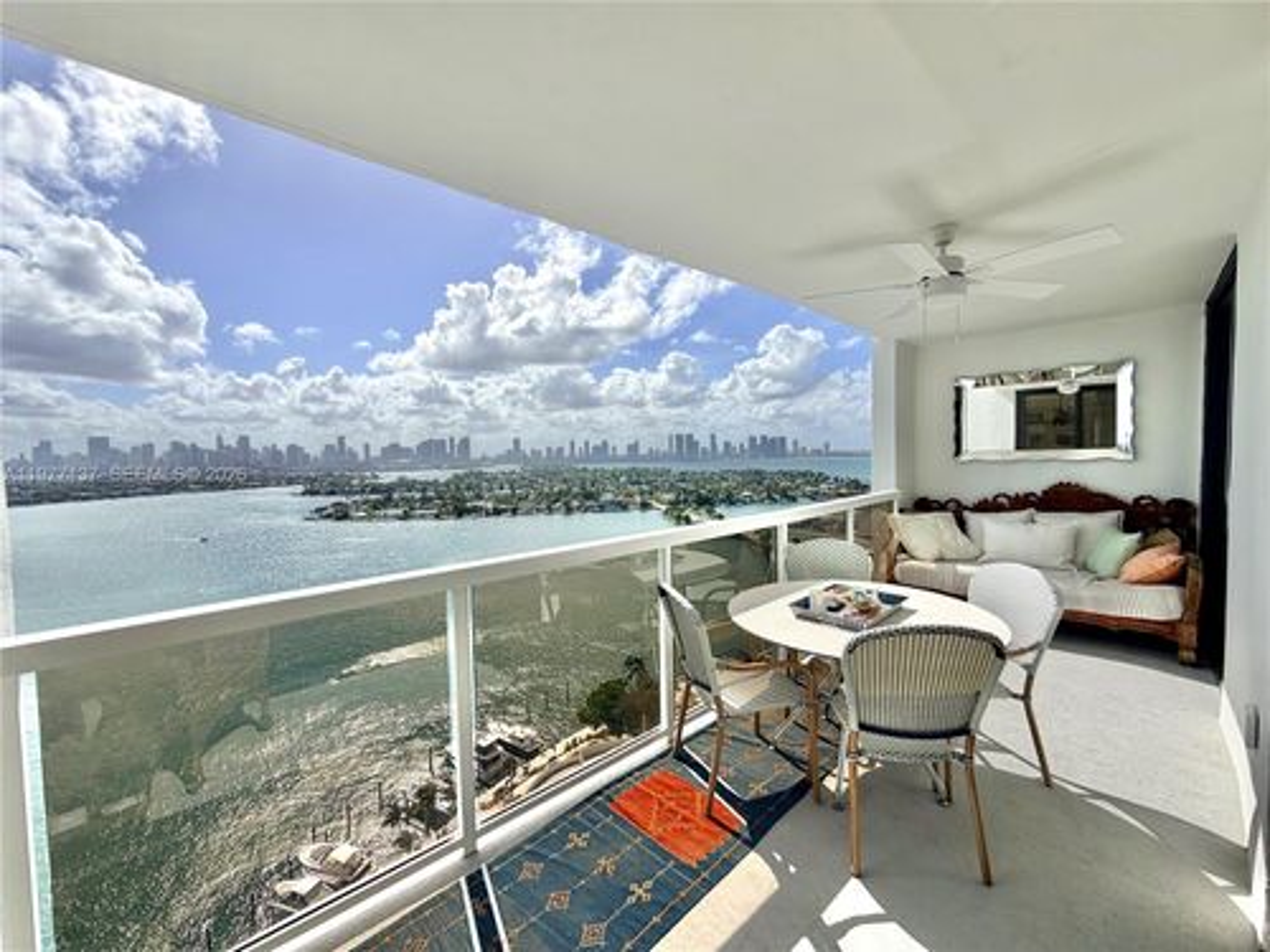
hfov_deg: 102.1
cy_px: 476
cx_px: 635
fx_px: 514
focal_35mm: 14
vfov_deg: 85.7
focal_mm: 2.22
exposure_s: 1/2024
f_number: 2.2
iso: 20
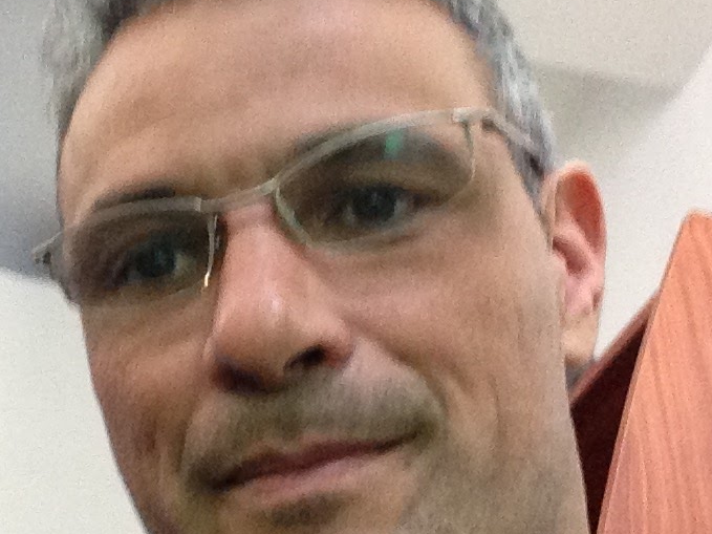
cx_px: 185
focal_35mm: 66
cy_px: 337
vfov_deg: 22.2
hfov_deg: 29.0
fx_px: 1357
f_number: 2.4
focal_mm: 2.18
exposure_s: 1/30
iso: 250
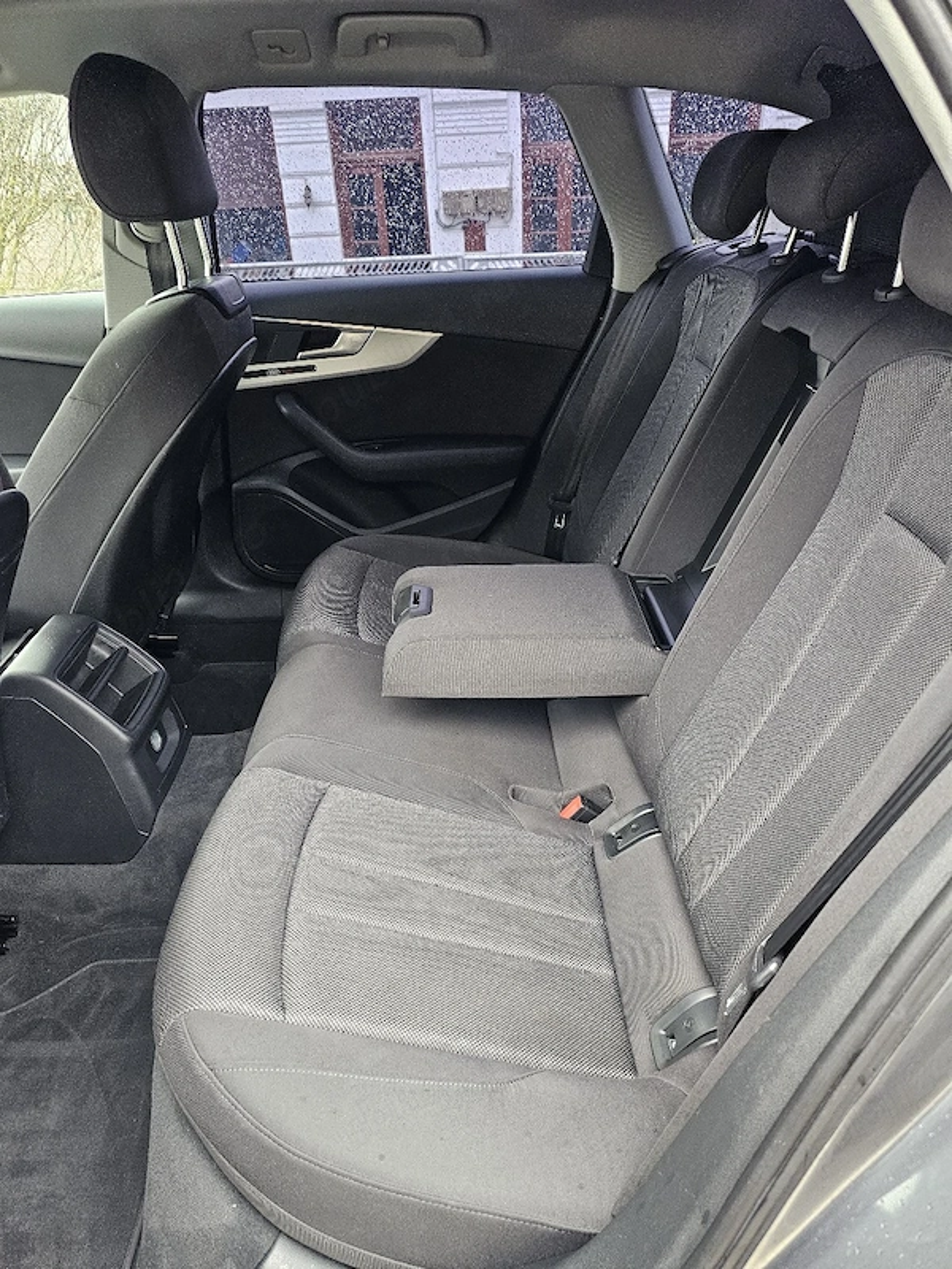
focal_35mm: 23
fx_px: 843
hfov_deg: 58.9
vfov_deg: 73.9
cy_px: 634
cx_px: 476
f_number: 1.7
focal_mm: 6.3
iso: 400
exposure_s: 1/101
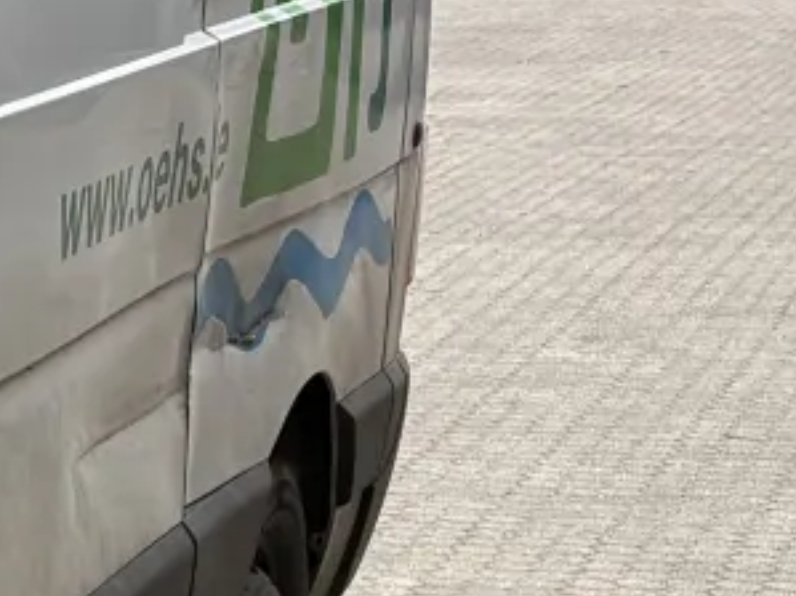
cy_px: 609
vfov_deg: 8.8
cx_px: -1115
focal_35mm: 167
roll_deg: +1.5
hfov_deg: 10.3
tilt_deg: -11.8
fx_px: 3839
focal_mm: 5.96
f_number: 1.6
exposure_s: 1/1587
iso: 50
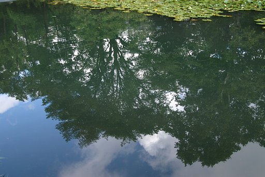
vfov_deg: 36.9
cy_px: 88
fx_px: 265
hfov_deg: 53.1
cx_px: 132
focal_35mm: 36
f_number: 5
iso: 200
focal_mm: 24
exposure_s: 1/80
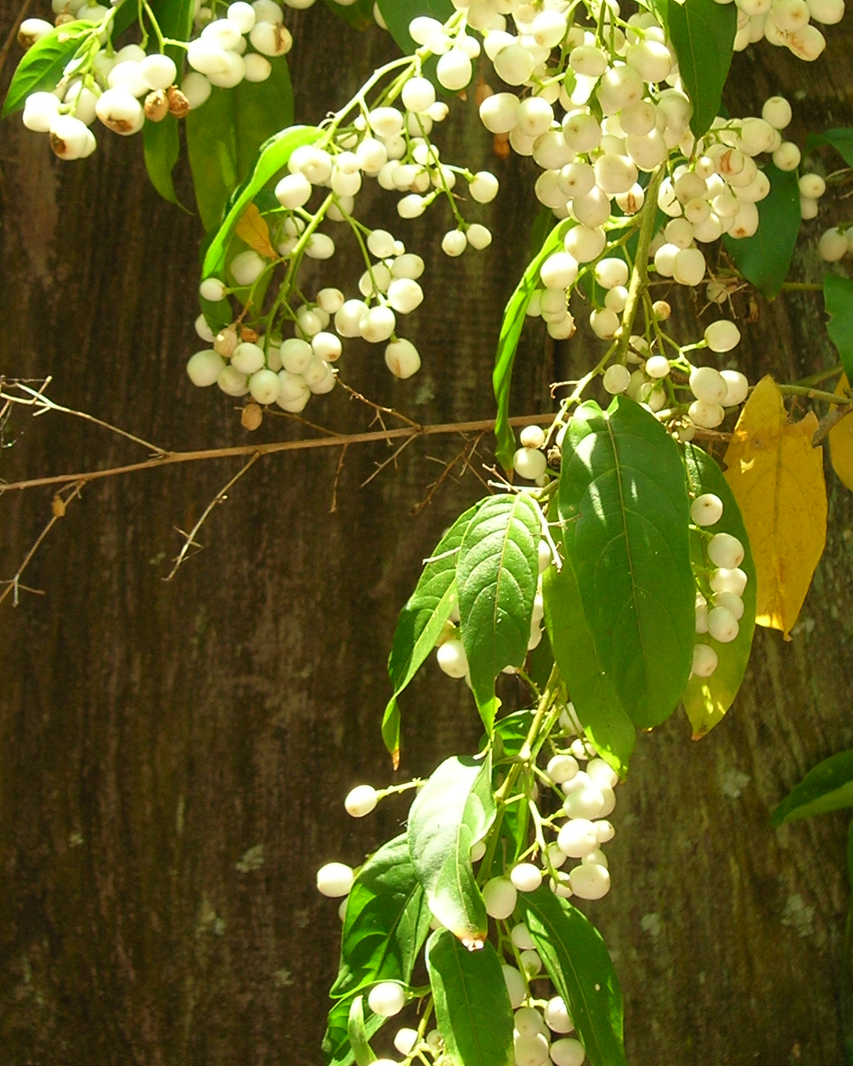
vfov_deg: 23.1
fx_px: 2588
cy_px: 323
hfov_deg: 18.7
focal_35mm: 82
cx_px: 538
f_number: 3.2
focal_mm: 7.7
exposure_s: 1/140
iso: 50
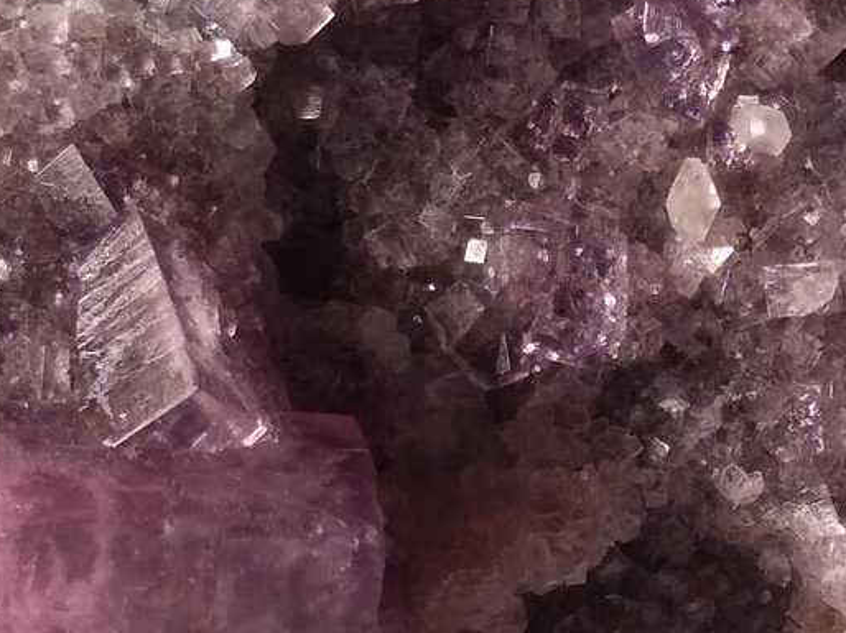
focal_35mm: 81
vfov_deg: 18.2
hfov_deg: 23.9
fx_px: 1979
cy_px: 330
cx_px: 609
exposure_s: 1/197
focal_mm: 3.54
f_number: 2
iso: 100
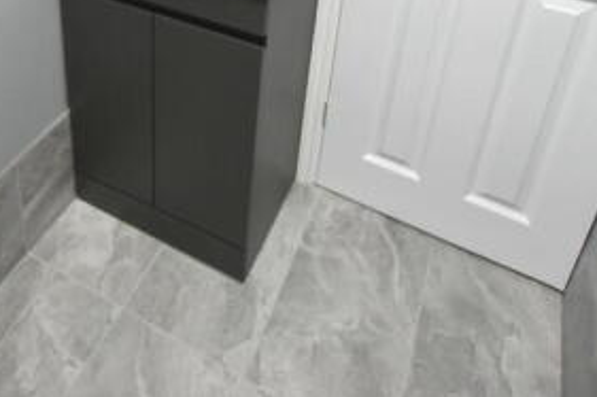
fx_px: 580
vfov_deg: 32.2
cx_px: 171
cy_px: -63
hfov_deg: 52.7
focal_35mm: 35
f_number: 5
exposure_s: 1/100
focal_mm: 10
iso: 800
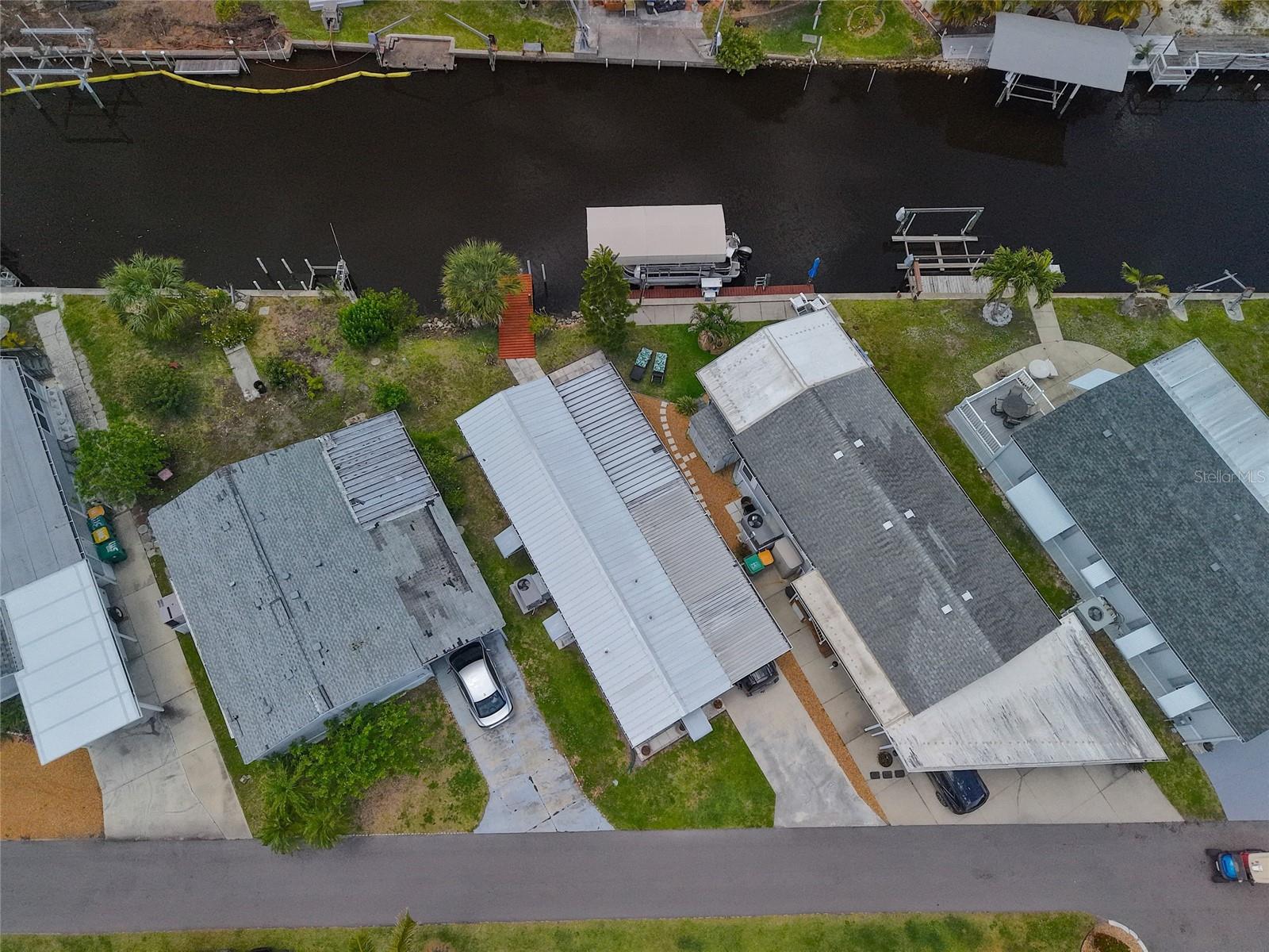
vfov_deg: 56.8
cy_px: 476
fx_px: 880
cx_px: 634
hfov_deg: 71.6
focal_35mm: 24
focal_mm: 8.67
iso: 800
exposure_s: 1/8000
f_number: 1.8
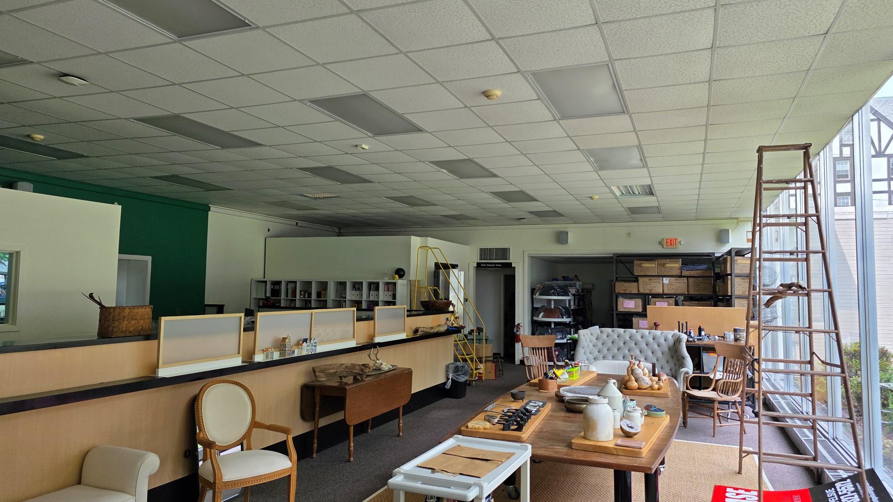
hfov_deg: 71.9
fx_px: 616
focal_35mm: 26
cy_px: 261
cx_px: 461
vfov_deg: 44.4
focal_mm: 6.3
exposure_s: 1/359
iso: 50
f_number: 1.7
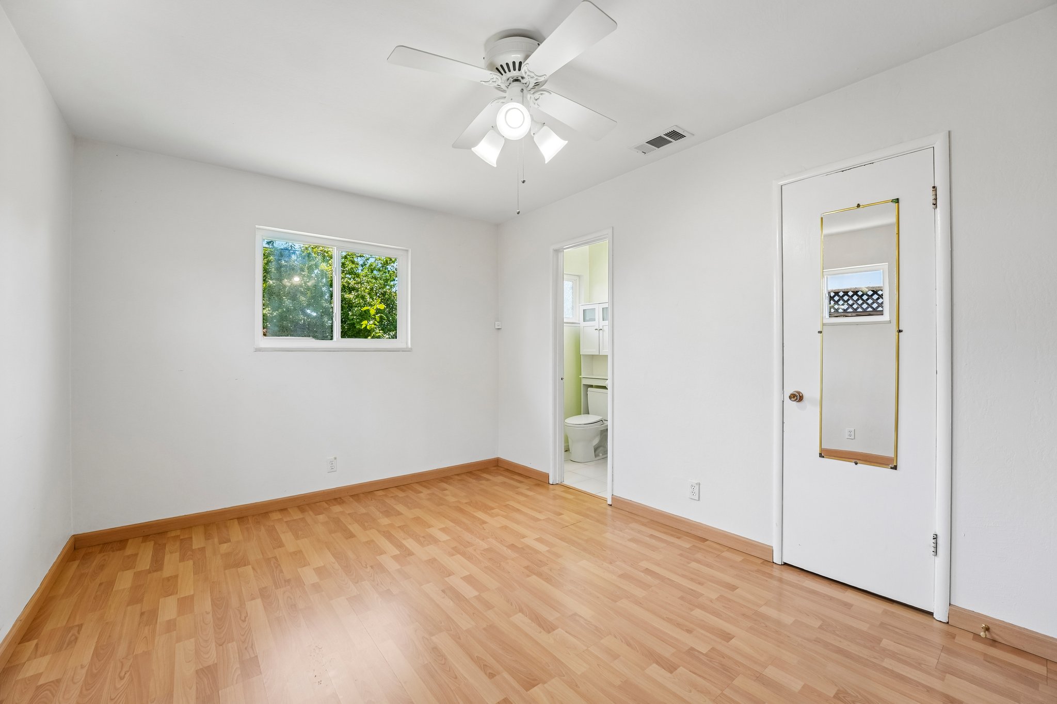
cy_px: 352
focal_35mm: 14
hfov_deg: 104.3
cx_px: 528
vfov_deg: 81.2
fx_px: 411
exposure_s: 1/50
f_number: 8
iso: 640
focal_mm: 14
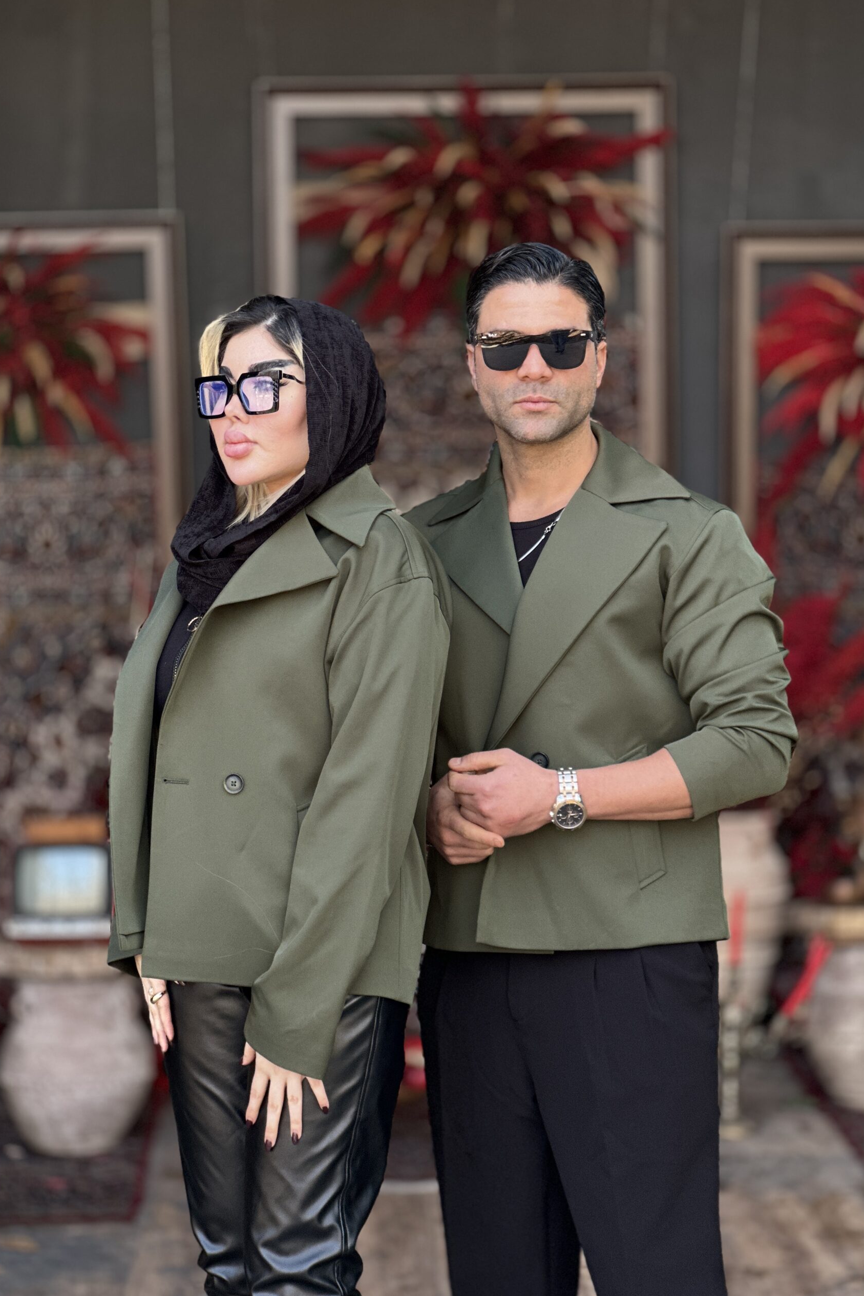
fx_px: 2916
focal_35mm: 81
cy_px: 651
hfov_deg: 16.9
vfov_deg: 25.1
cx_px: 435
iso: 125
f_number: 2.8
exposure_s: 1/121
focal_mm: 9
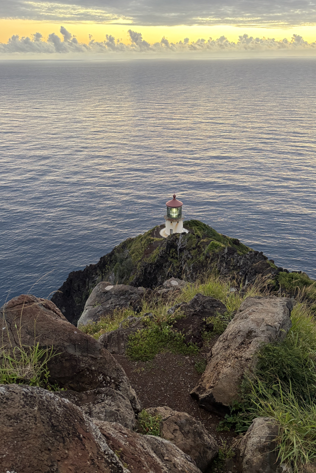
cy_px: 240
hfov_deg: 46.4
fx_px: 369
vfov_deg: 65.5
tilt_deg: -26.0
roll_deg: +0.9
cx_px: 164
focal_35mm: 28
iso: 200
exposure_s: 1/60
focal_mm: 5.96
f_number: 1.6
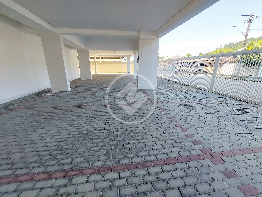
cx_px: 131
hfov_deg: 106.2
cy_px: 98
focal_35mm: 13
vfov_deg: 89.9
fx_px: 98
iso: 50
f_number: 2.2
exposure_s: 1/173
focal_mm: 1.74
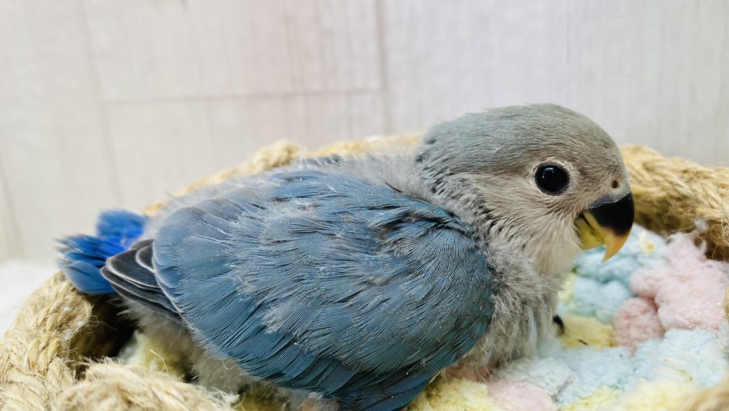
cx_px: 367
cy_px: 196
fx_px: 541
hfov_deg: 67.9
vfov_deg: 41.5
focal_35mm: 28
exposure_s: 1/100
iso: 100
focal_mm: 4.25
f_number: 1.8
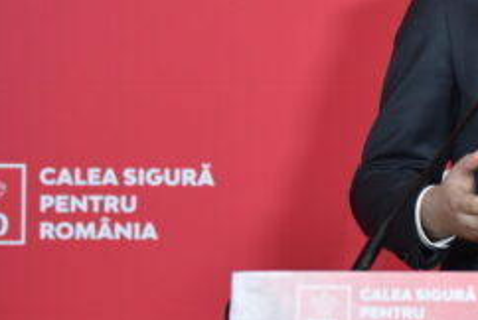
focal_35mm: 260
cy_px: -2
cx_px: 553
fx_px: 3456
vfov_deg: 5.3
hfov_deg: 7.8
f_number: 2.8
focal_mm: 105
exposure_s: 1/200
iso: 1250
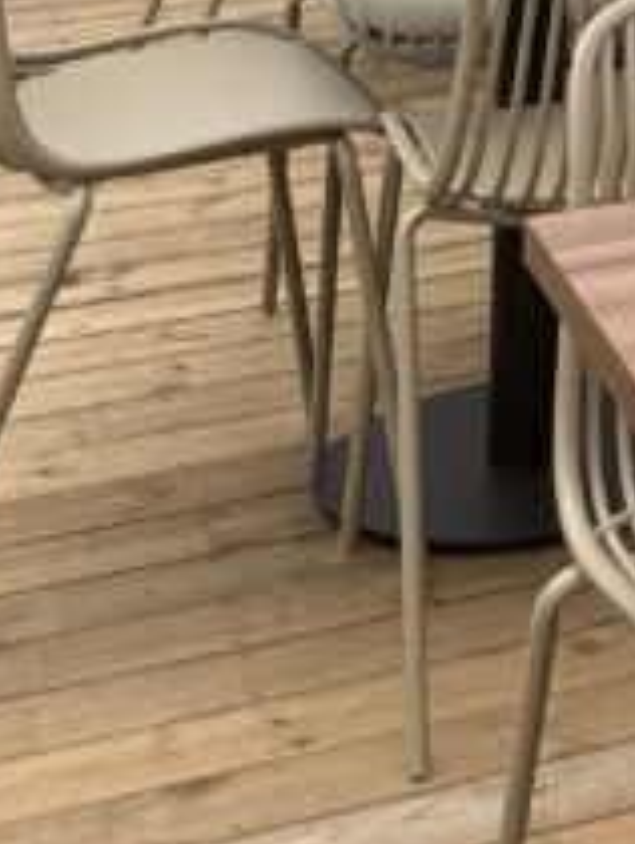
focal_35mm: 117
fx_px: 2856
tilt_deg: +3.4
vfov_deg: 13.9
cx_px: 1431
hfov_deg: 11.0
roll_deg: -0.5
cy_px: -916
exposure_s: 1/438
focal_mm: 6.76
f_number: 1.78
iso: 80
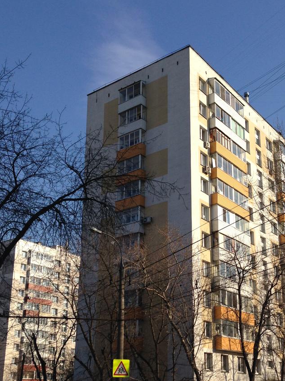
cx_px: 188
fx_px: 516
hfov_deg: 30.7
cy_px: 249
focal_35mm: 47
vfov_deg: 40.0
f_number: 2.4
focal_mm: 4.12
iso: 50
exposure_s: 1/1506
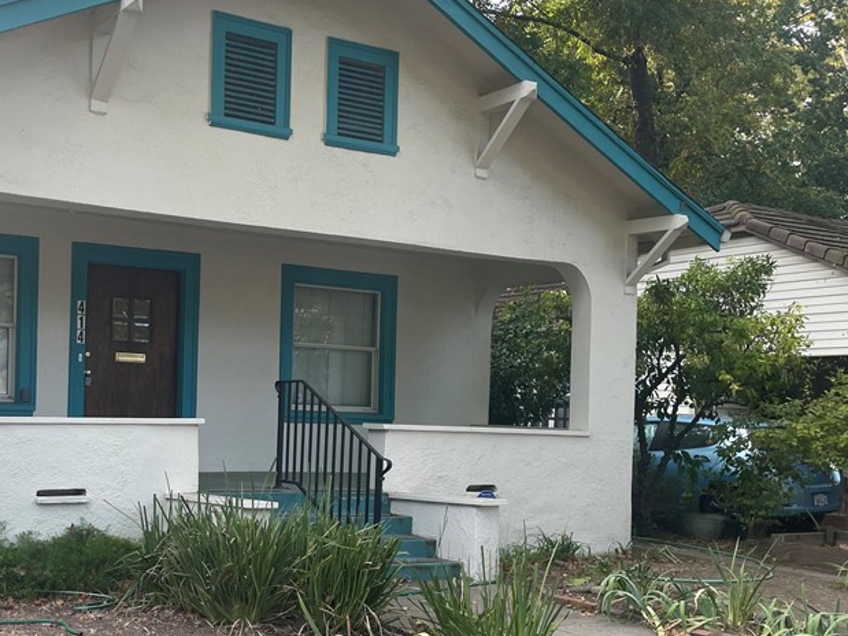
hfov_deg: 42.1
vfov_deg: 33.4
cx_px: 179
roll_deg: -1.6
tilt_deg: +0.1
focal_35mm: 43
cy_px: 402
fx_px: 1053
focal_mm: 4.2
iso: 40
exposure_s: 1/121
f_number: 1.6
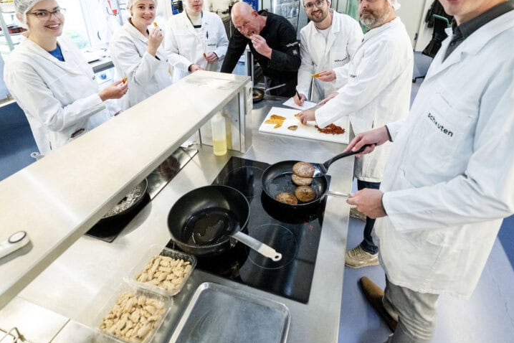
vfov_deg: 59.8
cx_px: 275
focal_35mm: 20
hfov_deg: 83.9
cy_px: 103
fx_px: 286
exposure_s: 1/400
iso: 1600
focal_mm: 14
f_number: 4
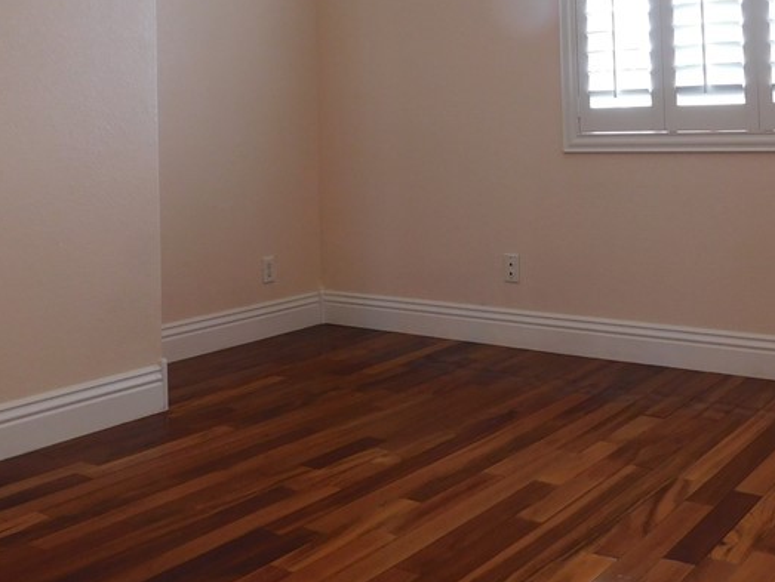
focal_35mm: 45
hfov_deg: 42.0
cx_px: 422
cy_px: 87
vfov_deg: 31.1
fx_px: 1008
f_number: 3
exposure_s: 1/30
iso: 140
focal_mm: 4
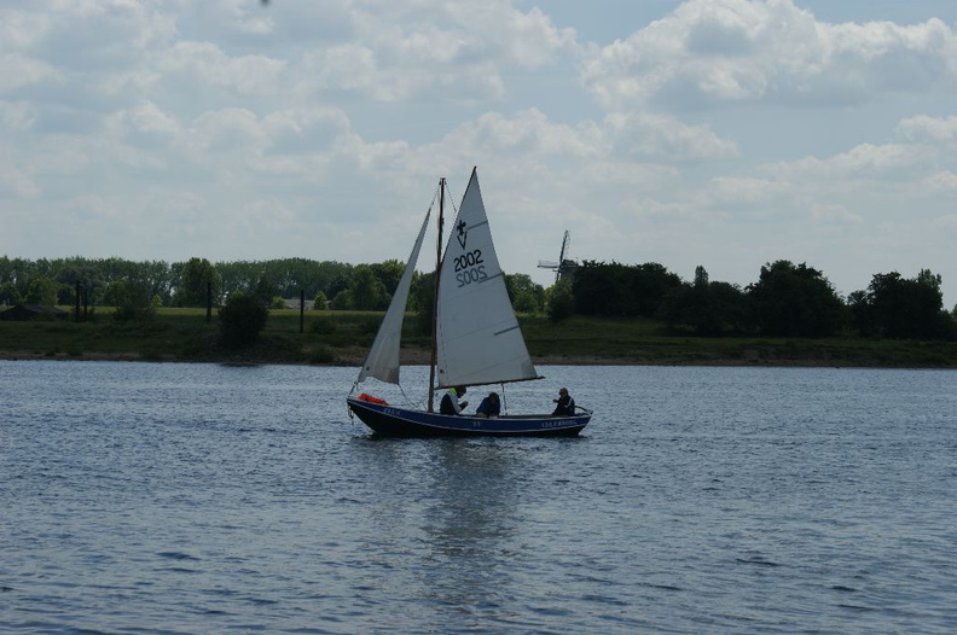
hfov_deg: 19.5
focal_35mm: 105
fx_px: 2788
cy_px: 318
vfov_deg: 13.0
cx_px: 478
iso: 100
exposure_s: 1/250
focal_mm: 70
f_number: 13
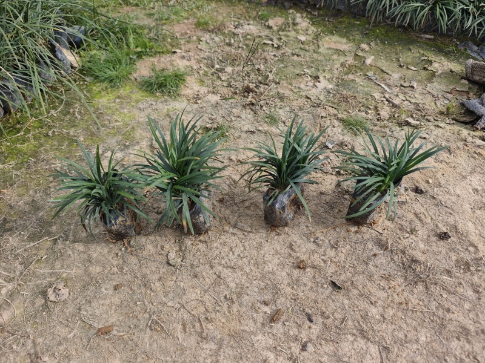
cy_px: 182
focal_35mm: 23
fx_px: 322
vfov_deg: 58.9
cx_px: 242
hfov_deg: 73.9
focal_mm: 6.55
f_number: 1.6
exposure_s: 1/1380
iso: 50
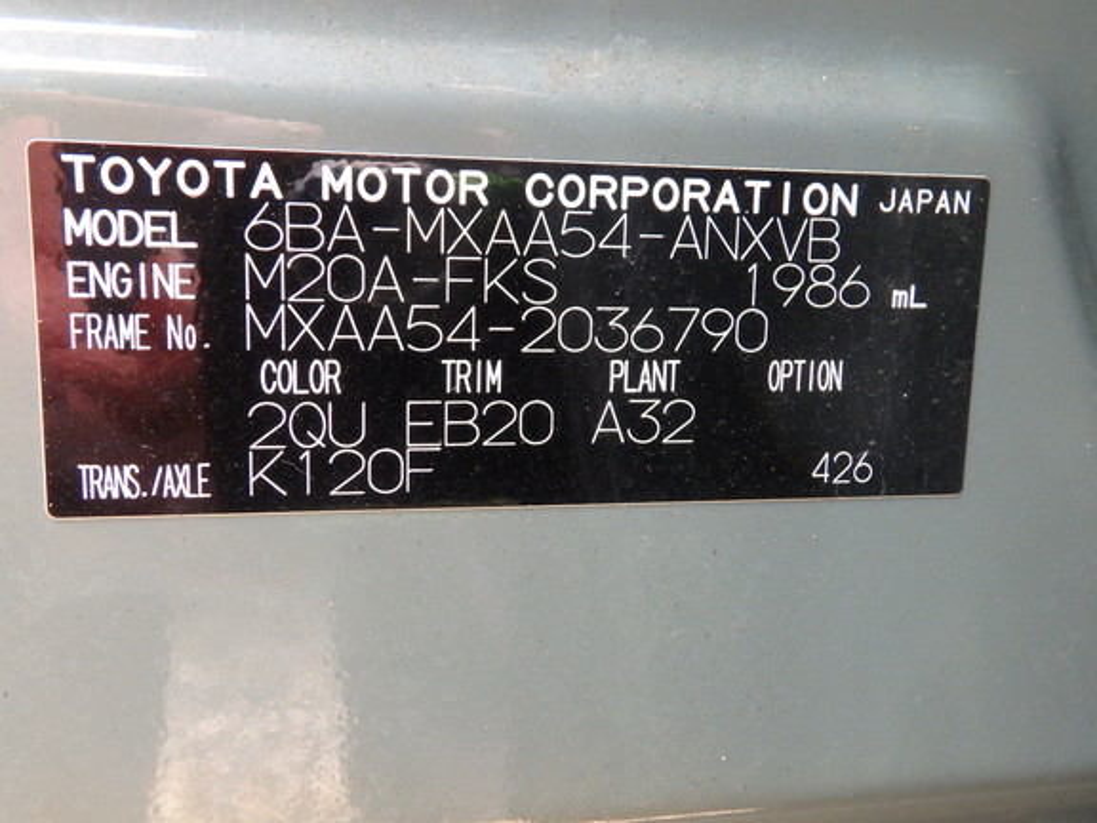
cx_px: 548
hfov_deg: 58.4
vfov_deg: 45.4
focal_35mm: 31
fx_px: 982
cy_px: 412
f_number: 4.7
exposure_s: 1/40
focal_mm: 5.6
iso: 400
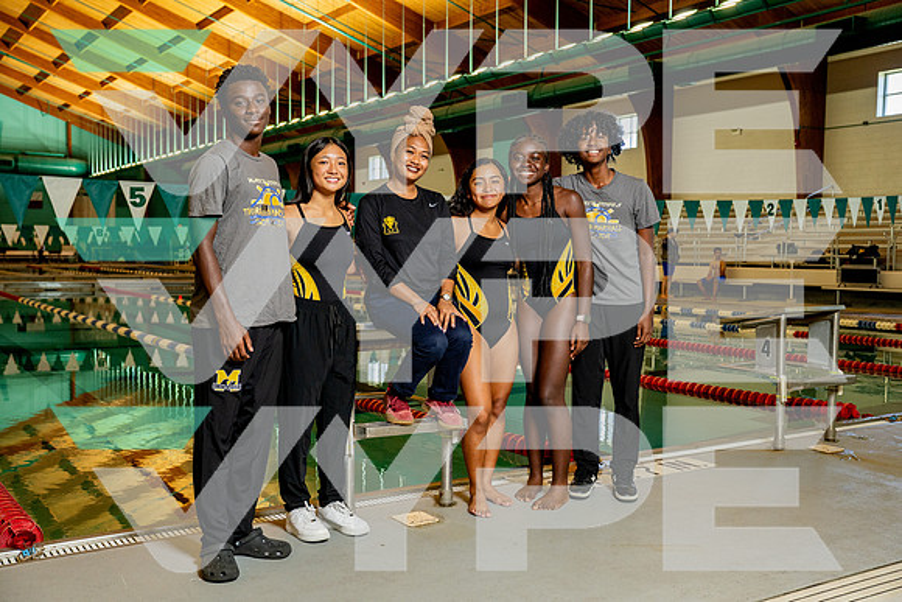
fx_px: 927
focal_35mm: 37
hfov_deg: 51.9
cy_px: 301
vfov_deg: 36.0
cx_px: 451
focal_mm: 37
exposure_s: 1/250
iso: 1600
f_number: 4
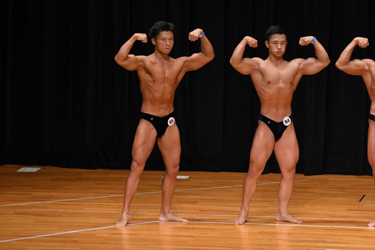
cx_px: 188
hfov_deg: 7.6
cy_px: 125
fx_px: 2811
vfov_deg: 5.1
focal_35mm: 270
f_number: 5.6
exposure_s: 1/400
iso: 3200
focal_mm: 180
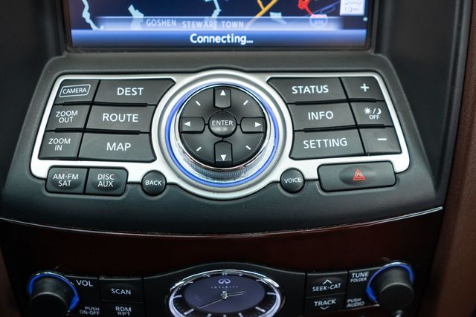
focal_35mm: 42
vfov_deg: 31.9
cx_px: 238
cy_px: 158
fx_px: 555
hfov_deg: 46.4
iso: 1000
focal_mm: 28
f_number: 3.2
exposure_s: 1/50
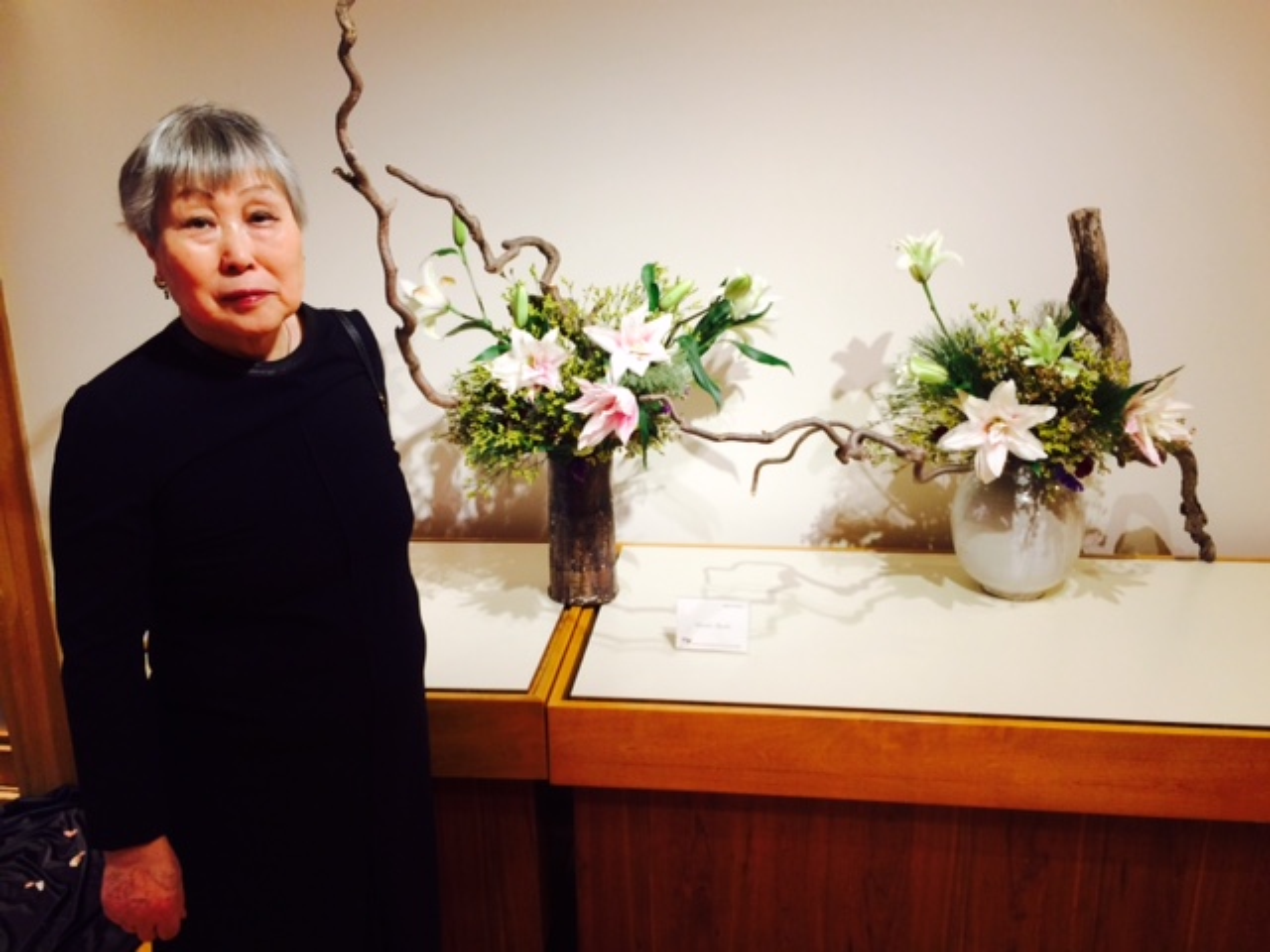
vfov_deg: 48.2
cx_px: 635
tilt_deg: -16.6
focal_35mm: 29
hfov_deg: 61.7
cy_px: 476
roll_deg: +0.9
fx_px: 1064
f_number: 2.2
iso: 80
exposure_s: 1/30
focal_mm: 4.15
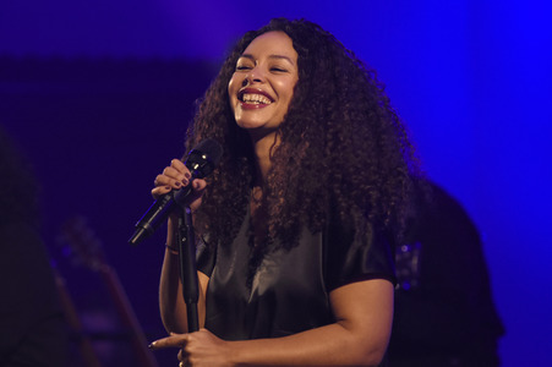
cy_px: 184
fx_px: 3907
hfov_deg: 8.1
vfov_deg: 5.4
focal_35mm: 255
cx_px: 276
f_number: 2.8
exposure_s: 1/200
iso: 1600
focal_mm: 170
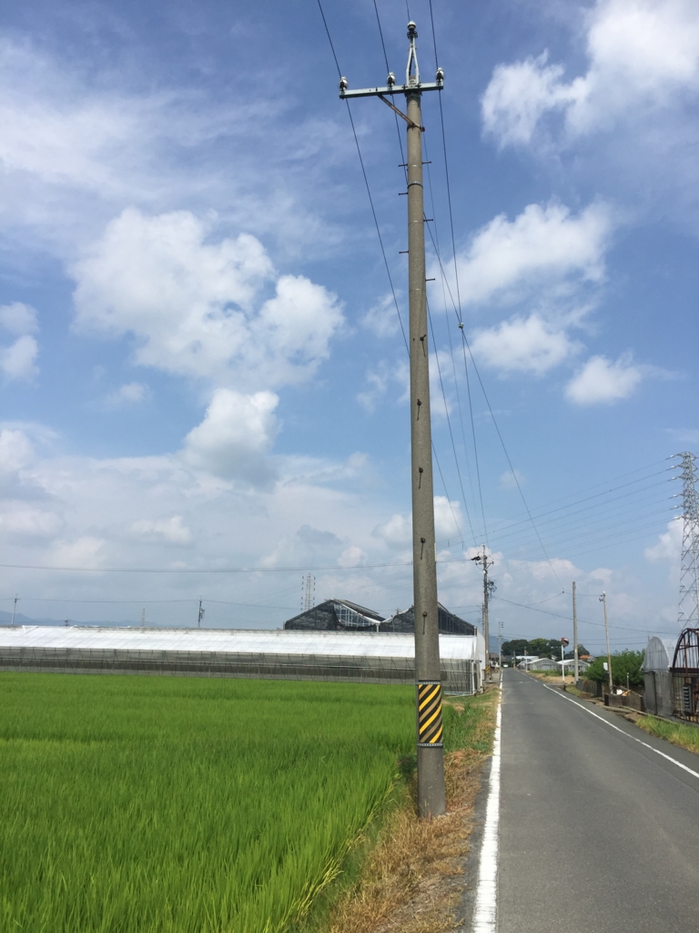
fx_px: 781
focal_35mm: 29
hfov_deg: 48.2
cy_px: 466
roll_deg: -2.3
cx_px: 350
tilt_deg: +14.5
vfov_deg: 61.7
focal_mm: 4.15
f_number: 2.2
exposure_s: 1/2825
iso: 32
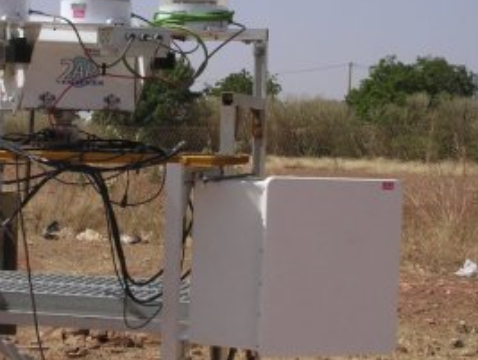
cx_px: 86
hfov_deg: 18.3
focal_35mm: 106
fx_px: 1466
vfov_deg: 14.0
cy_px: 133
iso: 100
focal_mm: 9.6
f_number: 3.5
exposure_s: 1/1131
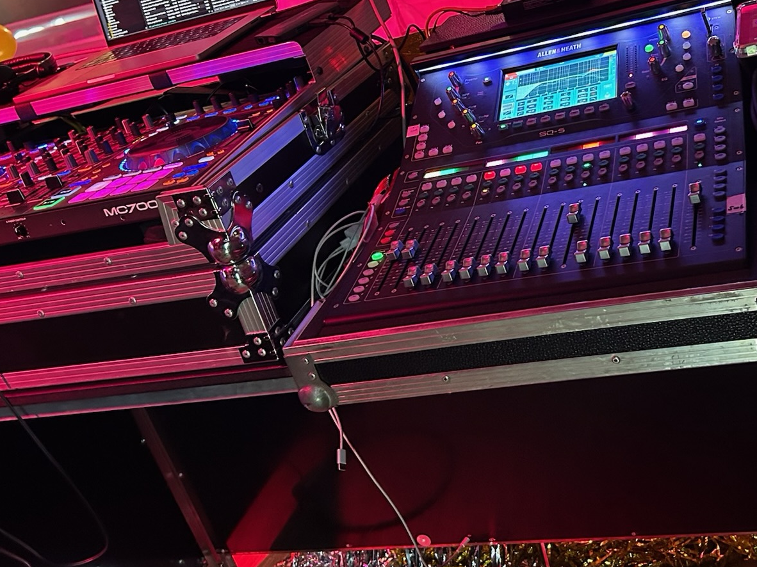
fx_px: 962
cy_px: 143
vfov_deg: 32.3
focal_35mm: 44
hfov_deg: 42.3
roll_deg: +17.1
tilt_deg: -19.3
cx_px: 518
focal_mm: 5.7
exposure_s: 1/37
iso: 640
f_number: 1.5
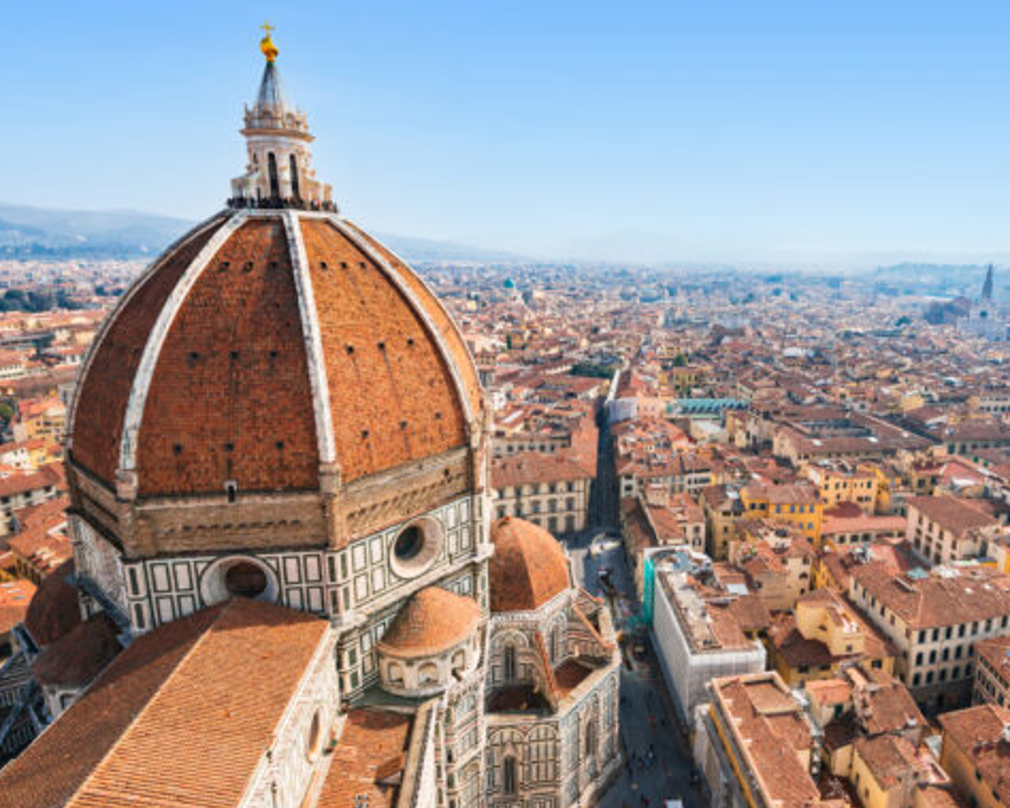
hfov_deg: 82.5
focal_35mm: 19
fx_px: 568
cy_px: 384
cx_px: 597
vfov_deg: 70.8
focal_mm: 16
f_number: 11
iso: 100
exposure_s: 1/250
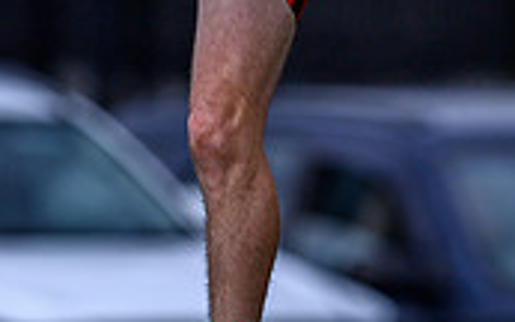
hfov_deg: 0.8
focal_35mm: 2619
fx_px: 36747
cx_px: 300
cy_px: -6
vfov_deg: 0.5
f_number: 4
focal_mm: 500
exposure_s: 1/1600
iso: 180
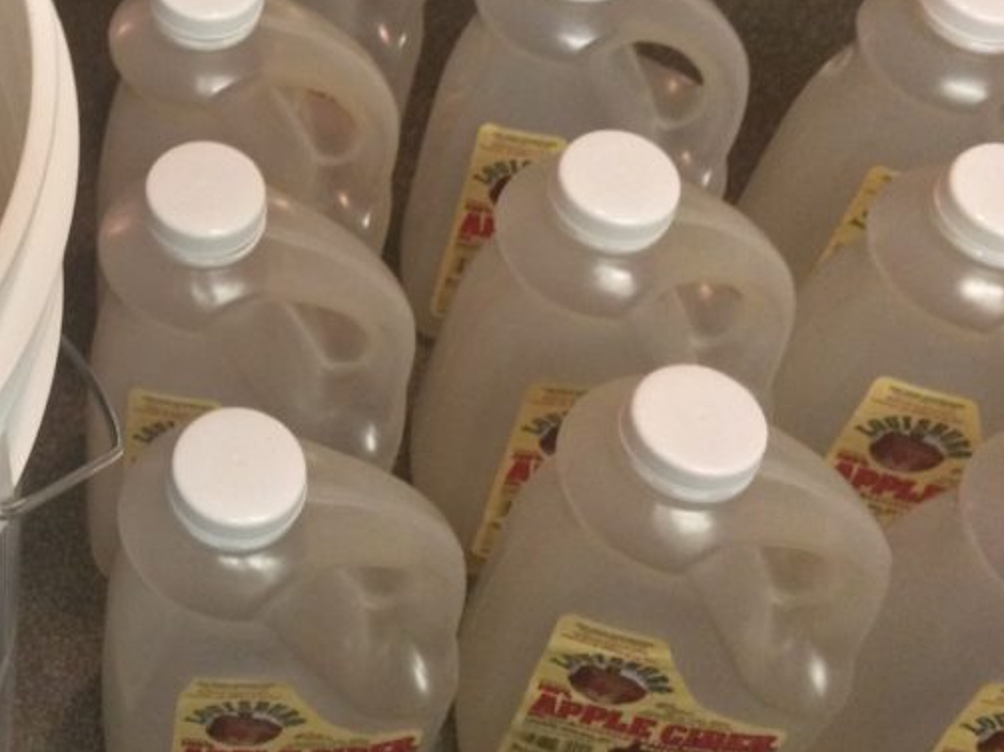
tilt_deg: -53.1
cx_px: 94
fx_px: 1711
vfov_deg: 24.6
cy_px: 213
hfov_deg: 31.2
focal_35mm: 59
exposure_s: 1/24
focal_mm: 4.15
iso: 250
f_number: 2.2
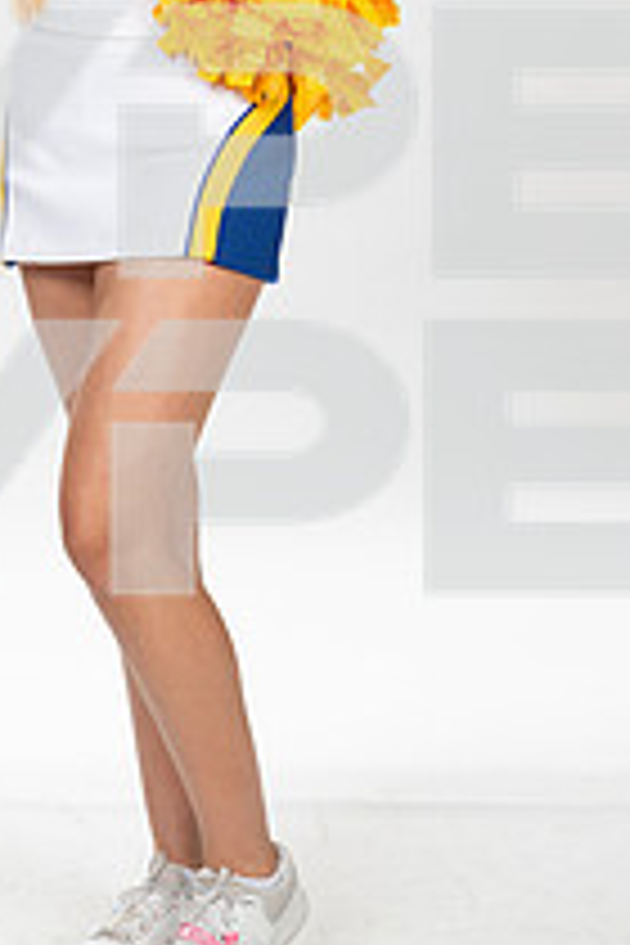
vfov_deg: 17.2
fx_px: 3097
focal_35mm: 118
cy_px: 144
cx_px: 68
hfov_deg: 11.5
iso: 800
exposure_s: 1/320
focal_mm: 55
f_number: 7.1
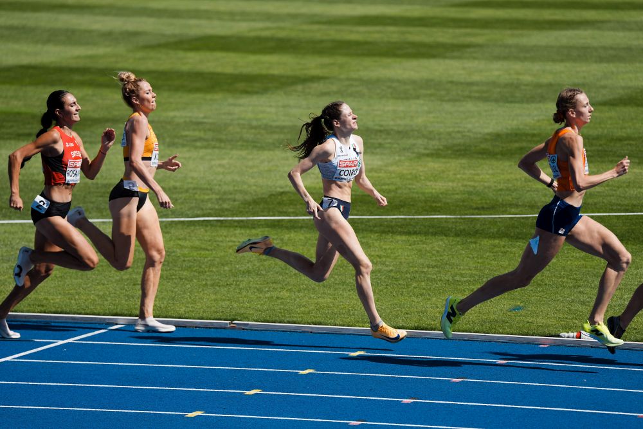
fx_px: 4930
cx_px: 322
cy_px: 214
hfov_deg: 7.5
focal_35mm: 276
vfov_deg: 5.0
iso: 200
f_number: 4.5
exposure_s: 1/1600
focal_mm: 276
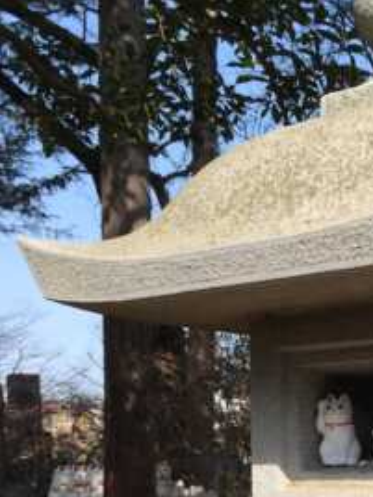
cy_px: 464
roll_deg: +1.4
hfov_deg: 21.4
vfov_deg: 28.5
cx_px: 416
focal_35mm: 65
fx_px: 934
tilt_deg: -1.6
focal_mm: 4.15
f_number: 2.2
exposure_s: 1/874
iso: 25
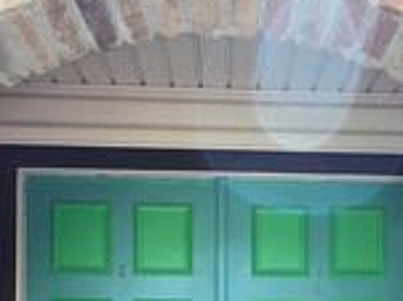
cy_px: 353
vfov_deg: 29.3
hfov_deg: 43.4
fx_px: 500
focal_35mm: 43
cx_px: 262
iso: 64
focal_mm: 1.7
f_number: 2.2
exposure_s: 1/100
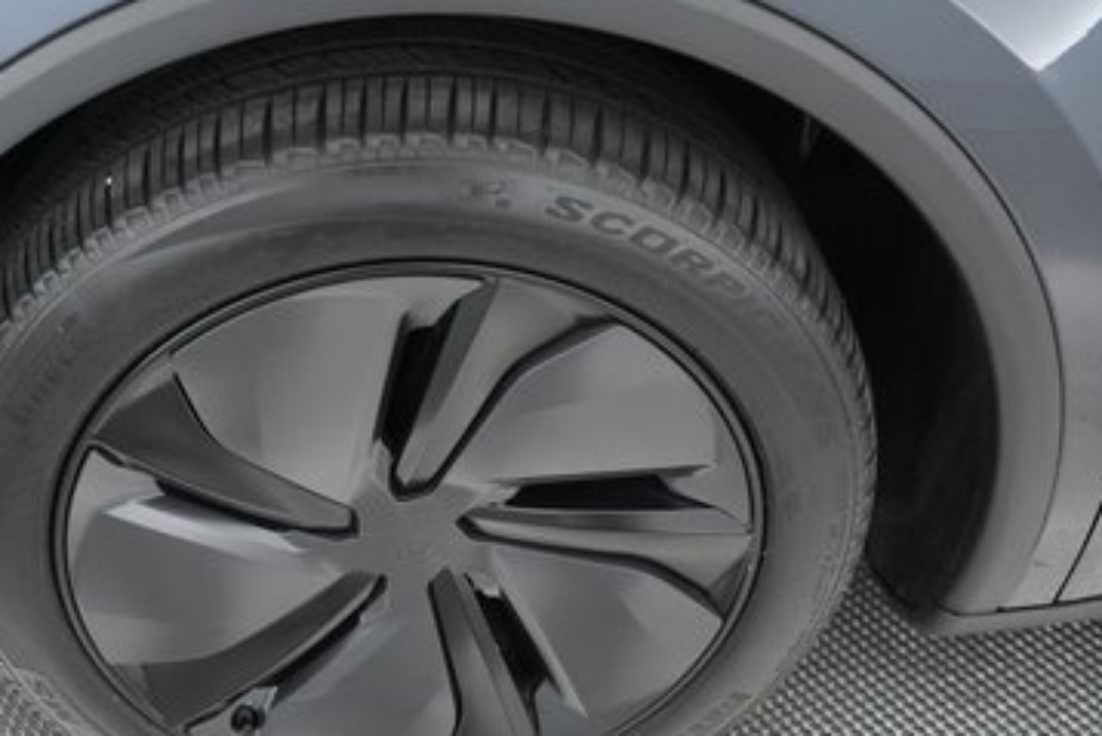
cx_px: 397
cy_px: 511
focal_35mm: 50
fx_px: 1531
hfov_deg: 39.3
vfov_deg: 26.8
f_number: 2.8
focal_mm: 28
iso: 8000
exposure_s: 1/250
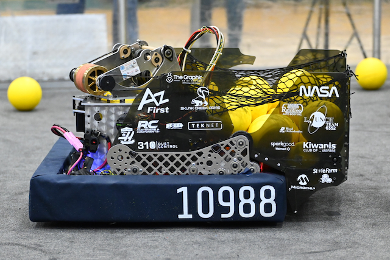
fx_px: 1950
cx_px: 195
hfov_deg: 11.4
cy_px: 130
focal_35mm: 180
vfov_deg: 7.6
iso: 5000
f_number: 2.8
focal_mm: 120
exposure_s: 1/500
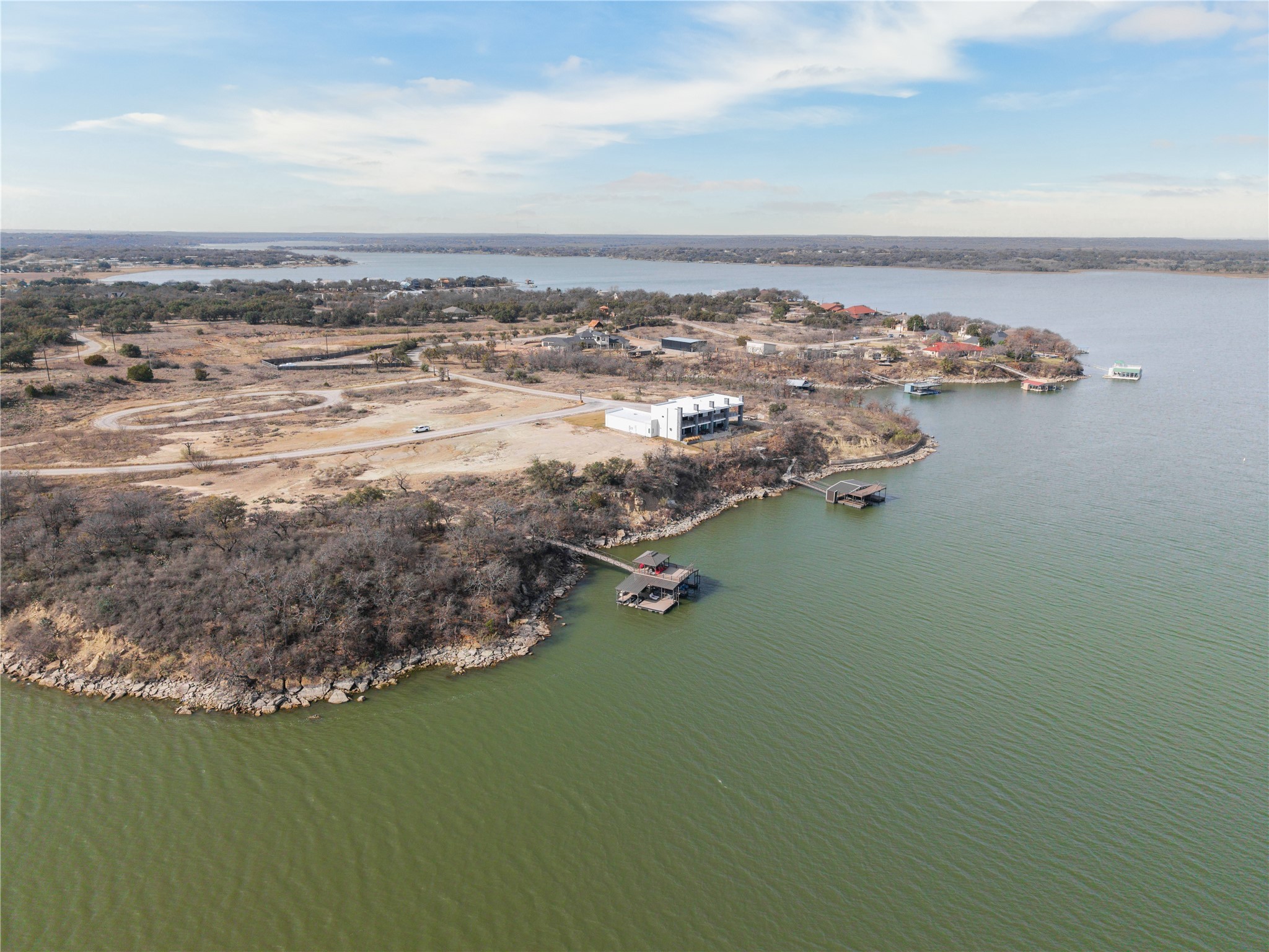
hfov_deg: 71.6
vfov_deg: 56.8
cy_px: 476
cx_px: 634
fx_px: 880
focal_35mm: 24
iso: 180
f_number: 1.8
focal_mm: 8.67
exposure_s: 1/3200
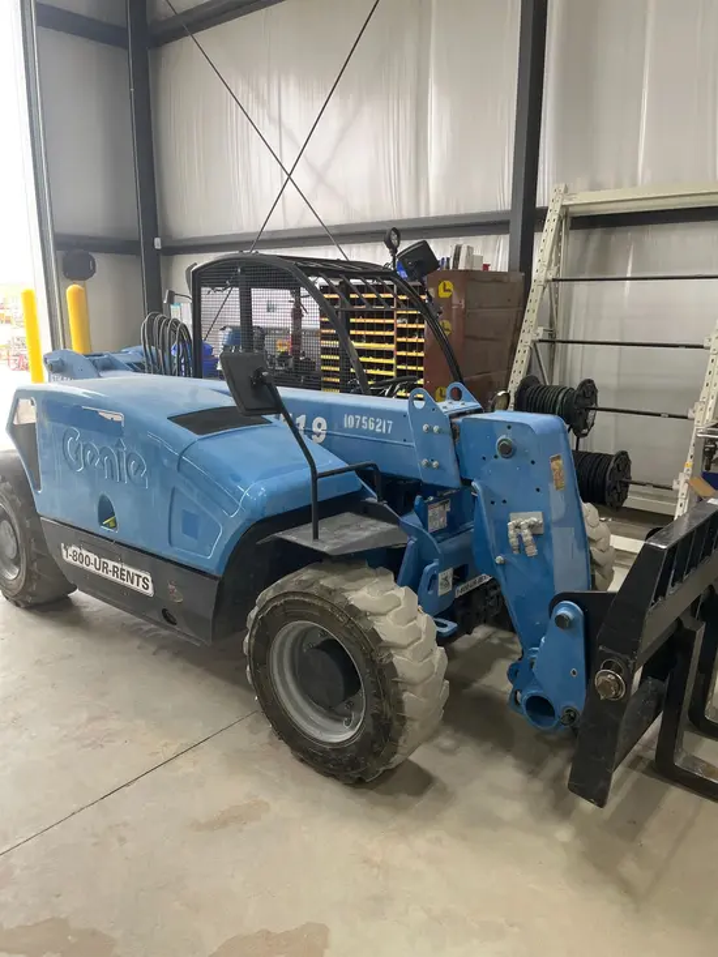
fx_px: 719
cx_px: 359
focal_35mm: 26
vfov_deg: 67.3
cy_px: 478
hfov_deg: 53.1
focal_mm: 5.1
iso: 50
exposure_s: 1/120
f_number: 1.6
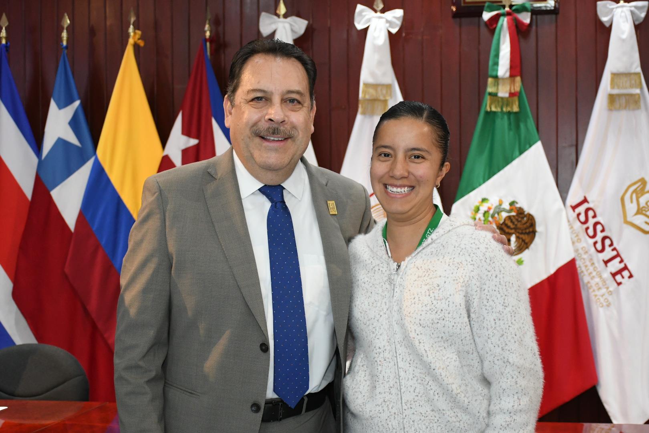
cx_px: 324
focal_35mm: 60
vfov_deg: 22.6
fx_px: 1082
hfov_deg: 33.4
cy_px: 216
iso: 2500
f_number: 4.5
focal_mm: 40
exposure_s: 1/100
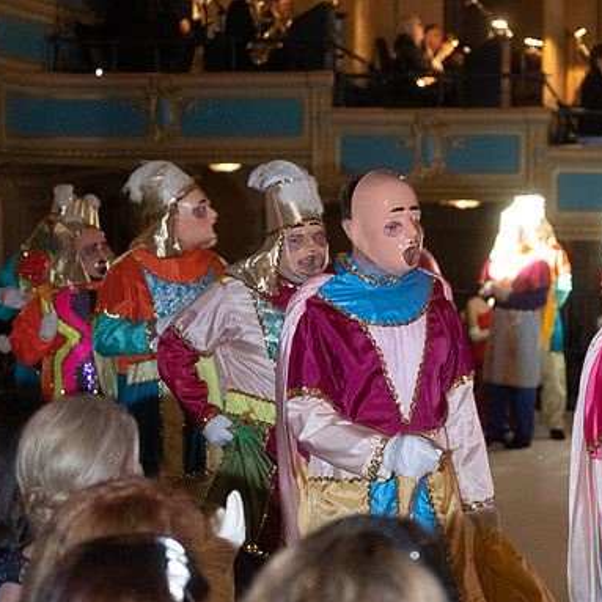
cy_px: 303
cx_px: 437
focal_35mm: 90
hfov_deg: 19.2
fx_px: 1771
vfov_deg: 19.3
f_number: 4
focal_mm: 70
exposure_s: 1/60
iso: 8000
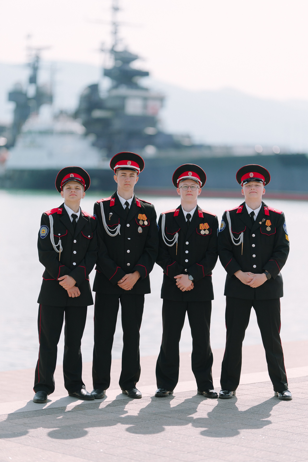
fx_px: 1347
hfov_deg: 13.0
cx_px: 154
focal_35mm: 105
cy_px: 231
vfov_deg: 19.5
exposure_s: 1/5000
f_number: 1.4
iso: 100
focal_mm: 105
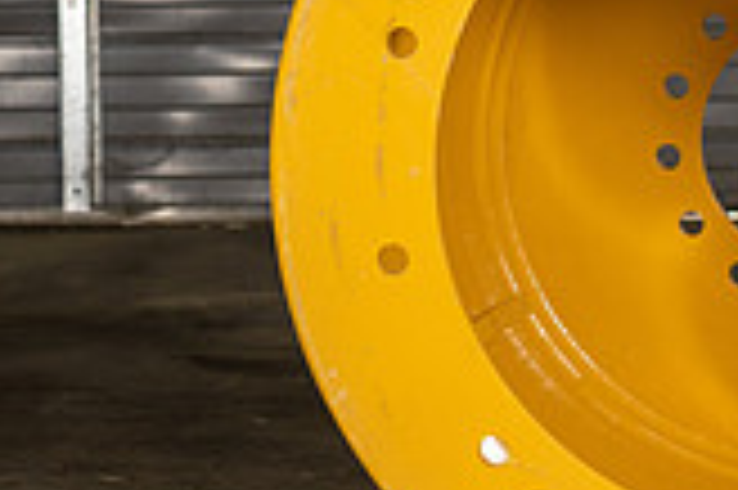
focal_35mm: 170
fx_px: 3481
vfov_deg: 8.1
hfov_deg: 11.9
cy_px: 205
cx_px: 864
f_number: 5.6
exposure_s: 1/100
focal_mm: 48
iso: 800
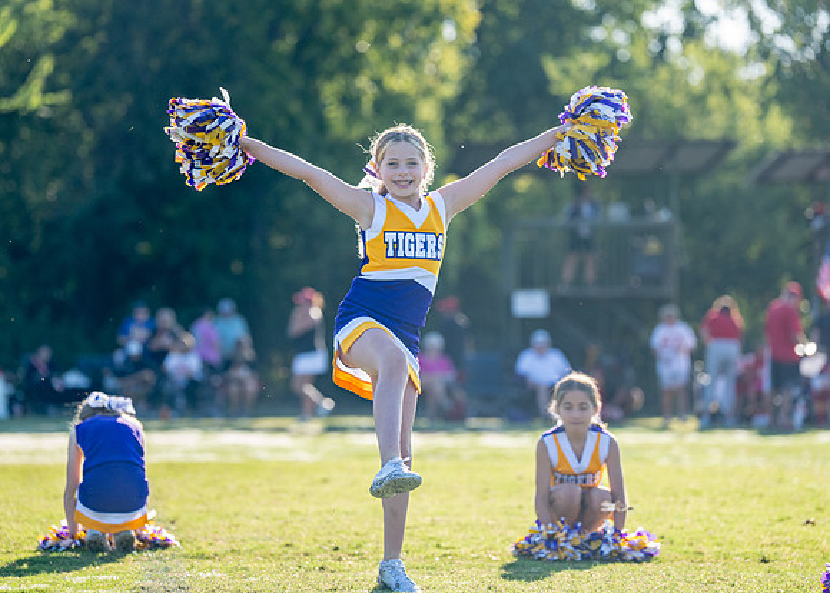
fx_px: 3768
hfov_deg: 12.6
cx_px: 368
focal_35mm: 160
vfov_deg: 9.0
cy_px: 272
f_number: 2.8
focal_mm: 135
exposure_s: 1/2000
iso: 400
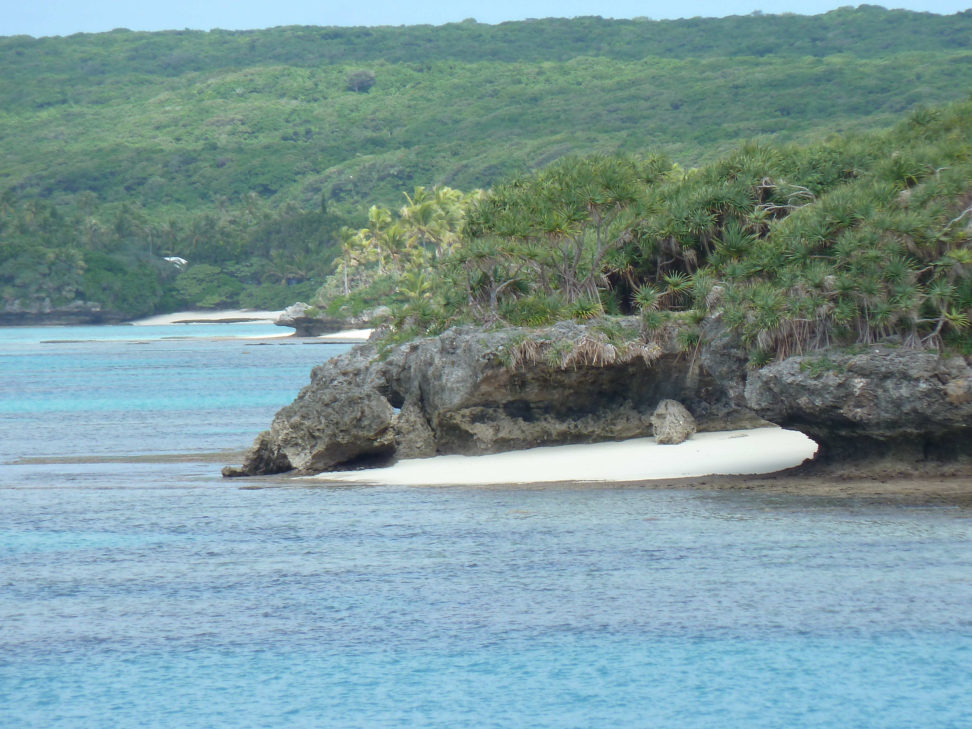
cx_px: 486
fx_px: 11204
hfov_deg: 5.0
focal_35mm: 399
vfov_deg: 3.7
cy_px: 364
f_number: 4.9
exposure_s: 1/250
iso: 80
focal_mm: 49.2
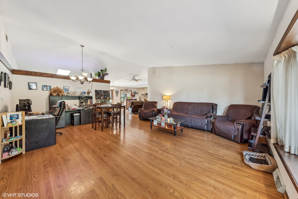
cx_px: 149
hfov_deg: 112.6
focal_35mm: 12
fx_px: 99
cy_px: 100
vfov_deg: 90.0
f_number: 10
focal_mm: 12
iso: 100
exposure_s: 1/1.25
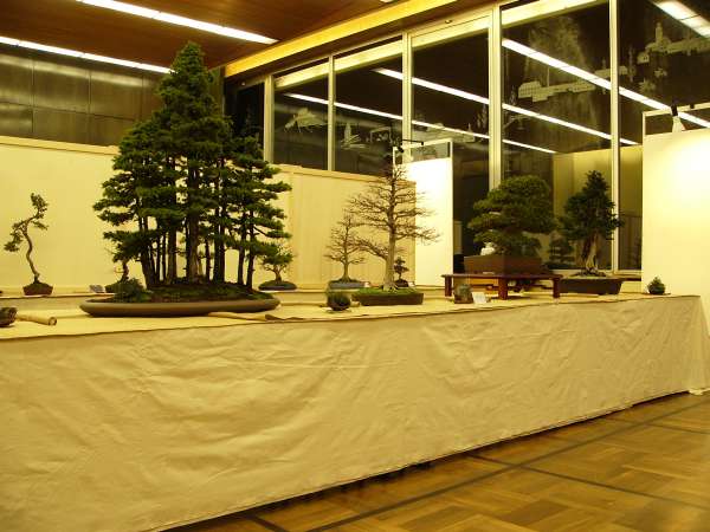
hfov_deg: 51.4
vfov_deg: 39.7
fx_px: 738
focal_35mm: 36
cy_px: 266
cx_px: 355
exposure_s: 1/6
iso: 100
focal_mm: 6
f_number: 2.8
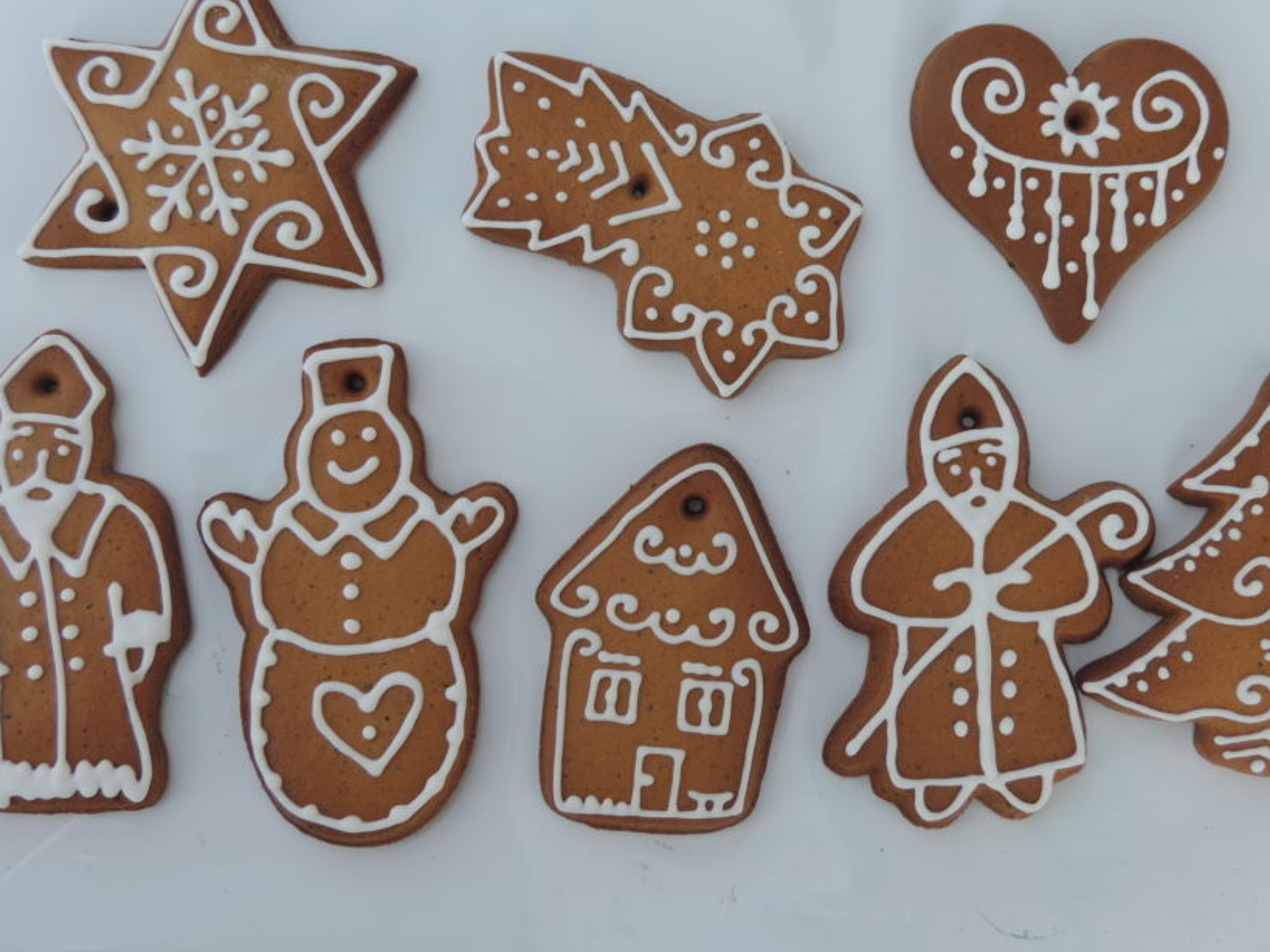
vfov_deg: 29.1
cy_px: 403
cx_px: 662
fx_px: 1834
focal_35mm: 50
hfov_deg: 38.2
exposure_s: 1/400
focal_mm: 7.1
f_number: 3.3
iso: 80
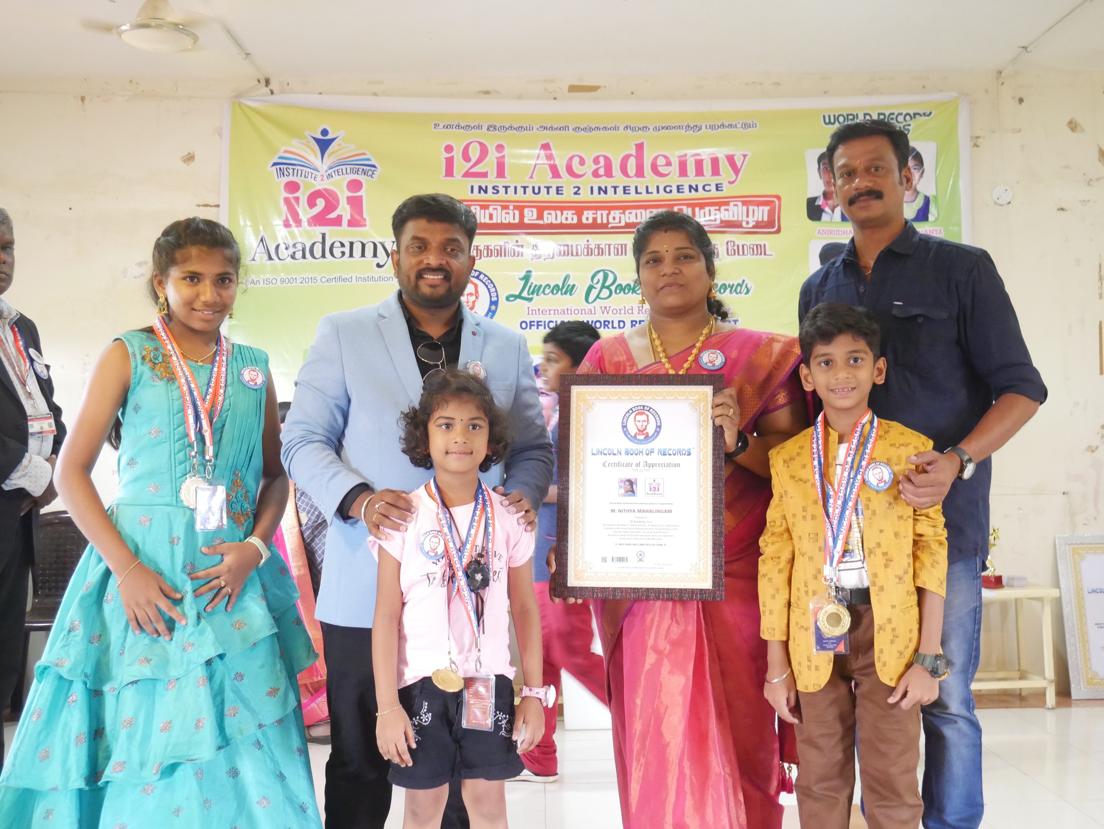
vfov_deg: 36.0
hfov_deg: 46.8
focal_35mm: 40
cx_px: 552
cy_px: 414
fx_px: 1276
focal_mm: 20
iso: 3200
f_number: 4.5
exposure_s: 1/60
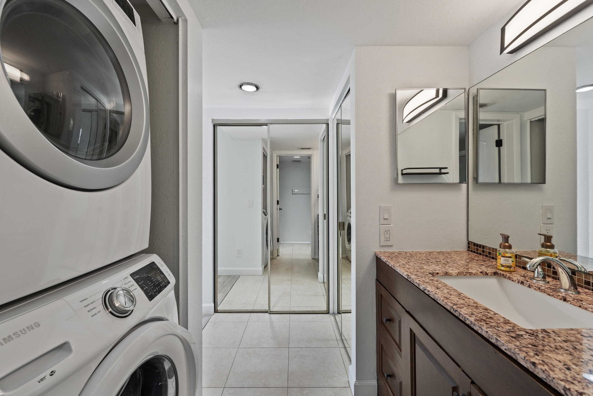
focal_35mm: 14
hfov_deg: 104.3
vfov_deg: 81.2
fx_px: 231
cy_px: 198
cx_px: 296
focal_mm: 14
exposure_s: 1/10
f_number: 9
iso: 250
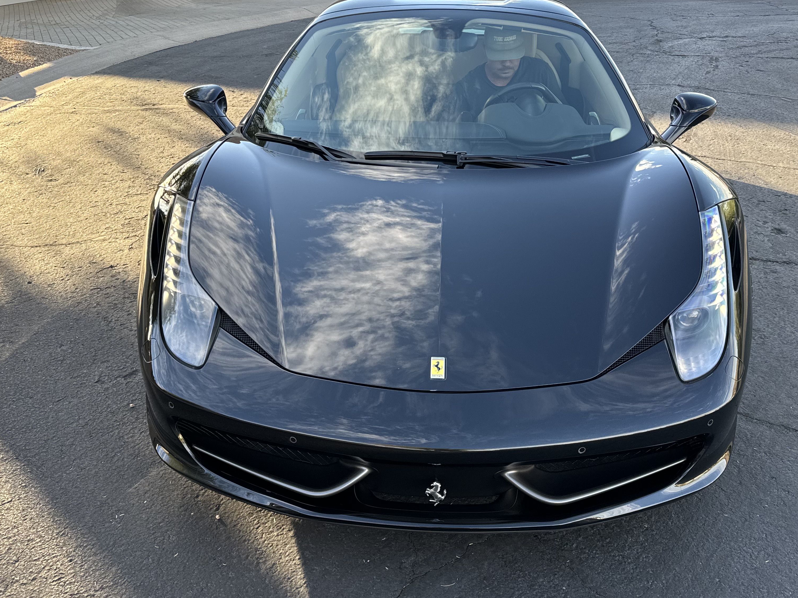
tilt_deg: -31.2
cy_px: 296
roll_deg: +6.9
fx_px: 738
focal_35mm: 32
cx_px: 411
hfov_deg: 56.8
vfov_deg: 44.2
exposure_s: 1/364
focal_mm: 6.76
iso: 80
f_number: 1.78
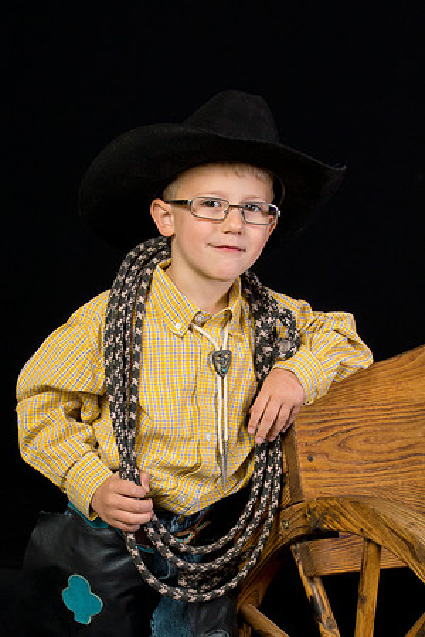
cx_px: 212
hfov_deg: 25.8
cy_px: 318
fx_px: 930
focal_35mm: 52
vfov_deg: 37.9
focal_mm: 35
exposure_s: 1/160
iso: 200
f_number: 5
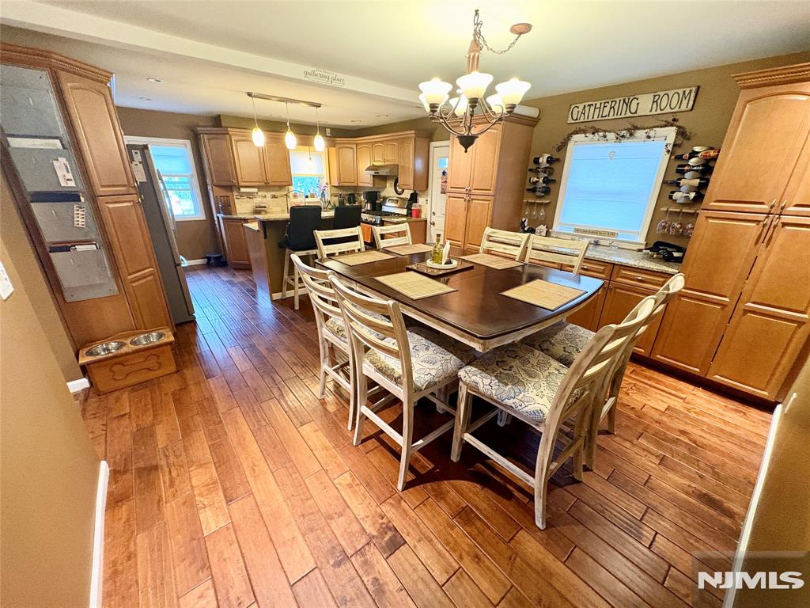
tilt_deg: -22.2
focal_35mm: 14
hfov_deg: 102.1
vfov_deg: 85.7
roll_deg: -1.0
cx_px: 405
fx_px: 328
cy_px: 304
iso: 640
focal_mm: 2.22
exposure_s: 1/40
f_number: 2.2
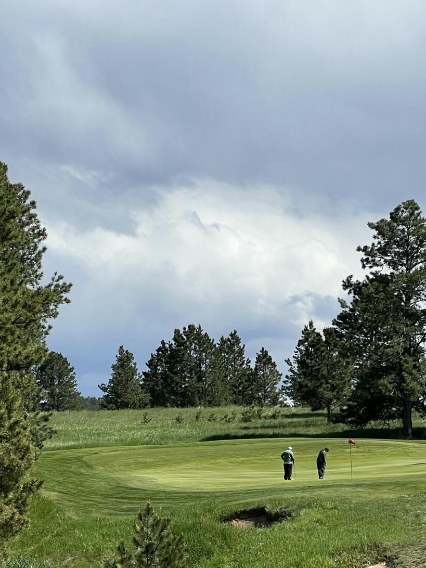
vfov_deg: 13.9
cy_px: 519
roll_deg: +1.1
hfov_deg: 10.5
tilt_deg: -1.0
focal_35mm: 141
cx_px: 389
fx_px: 2314
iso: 32
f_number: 2.8
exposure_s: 1/968
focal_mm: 9
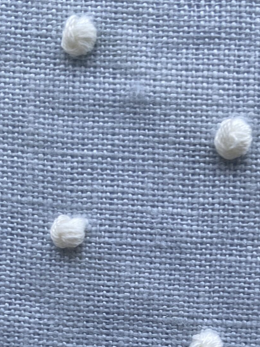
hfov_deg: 24.0
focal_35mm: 61
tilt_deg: -24.8
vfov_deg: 29.0
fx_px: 611
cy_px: 372
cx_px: 144
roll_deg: -2.8
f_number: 1.8
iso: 64
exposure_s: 1/60
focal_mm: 4.25
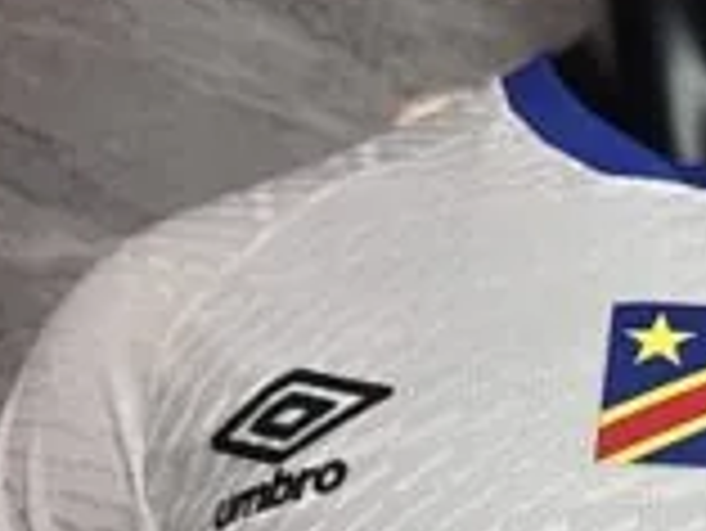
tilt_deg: +8.9
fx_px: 1184
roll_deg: +0.0
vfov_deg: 24.4
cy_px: 502
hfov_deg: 30.0
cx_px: 769
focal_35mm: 58
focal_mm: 6.76
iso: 50
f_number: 1.78
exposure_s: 1/121
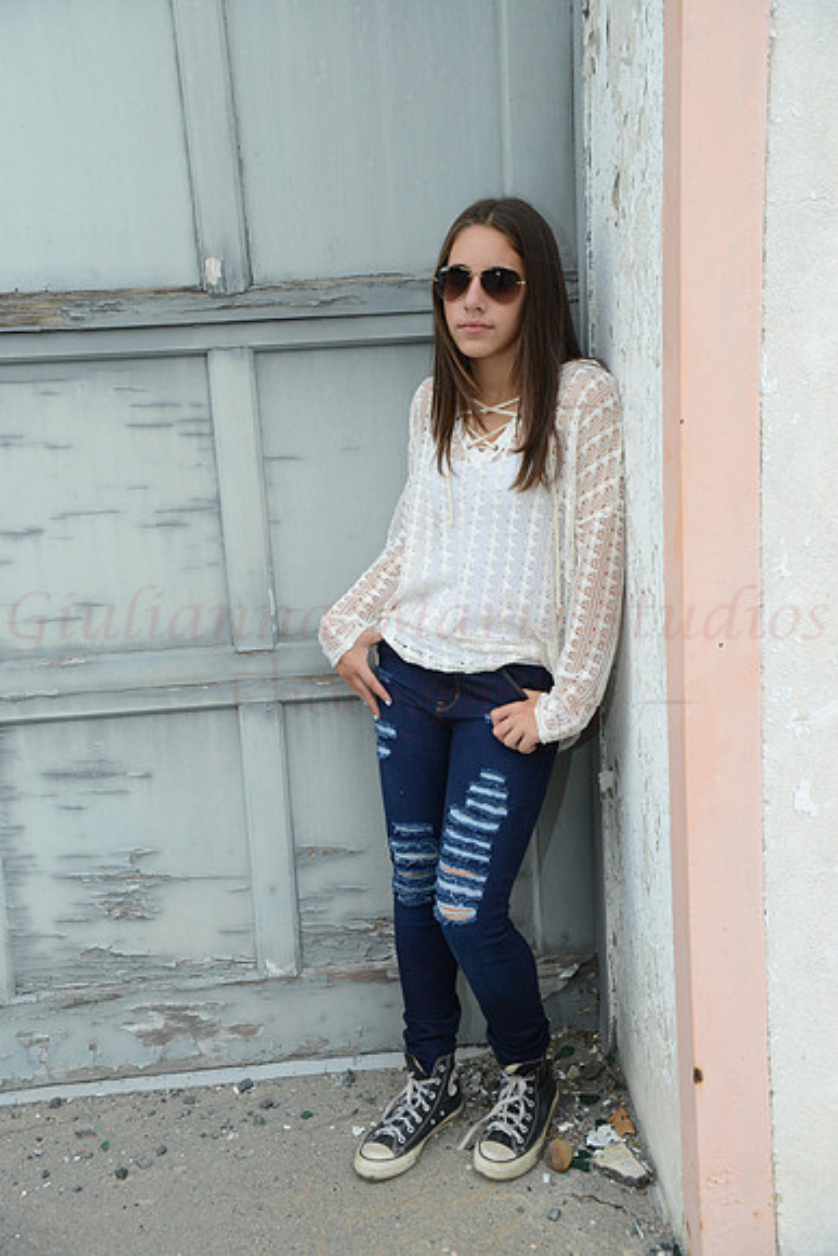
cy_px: 628
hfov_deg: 35.1
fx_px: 1326
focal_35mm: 38
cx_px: 419
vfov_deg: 50.7
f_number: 9
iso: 1600
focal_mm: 38
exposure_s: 1/80
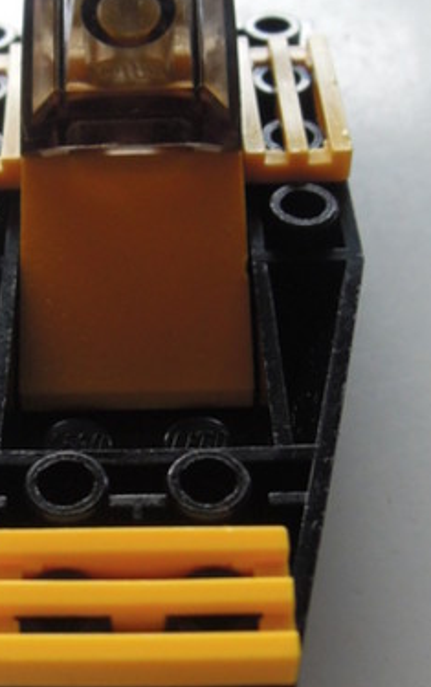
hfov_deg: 21.2
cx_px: 109
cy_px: 376
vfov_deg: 33.4
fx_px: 1144
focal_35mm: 61
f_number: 2.8
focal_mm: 4.3
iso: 220
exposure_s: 1/30
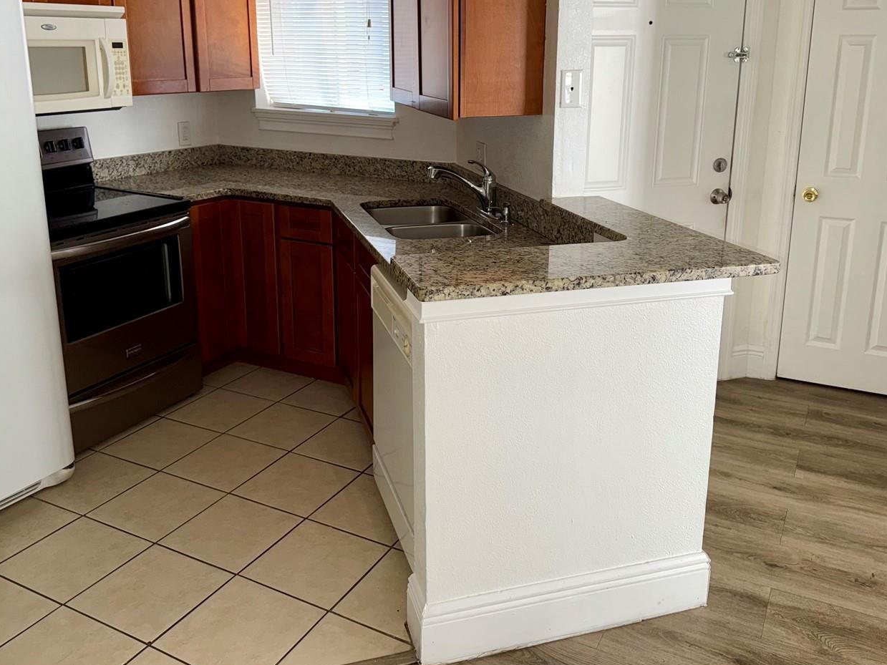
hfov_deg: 58.4
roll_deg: -0.3
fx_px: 794
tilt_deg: -13.1
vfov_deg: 45.0
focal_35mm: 31
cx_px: 442
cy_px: 246
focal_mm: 6.76
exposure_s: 1/35
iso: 100
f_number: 1.78
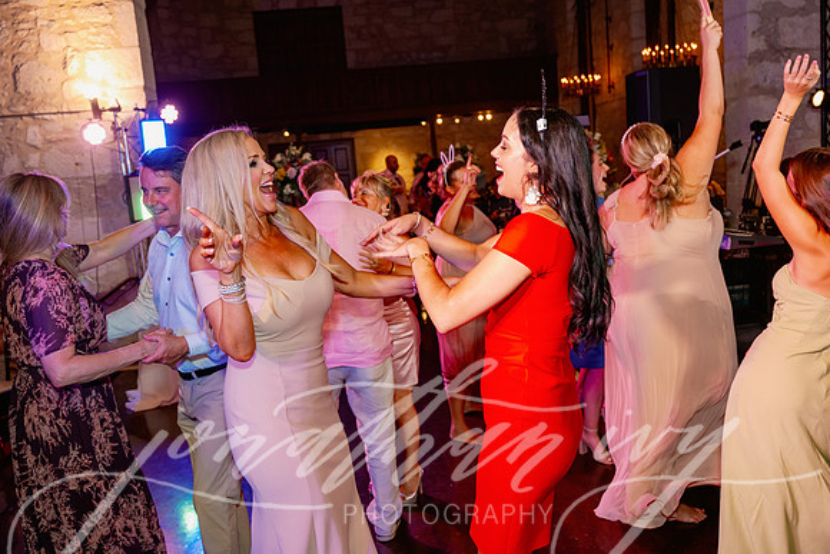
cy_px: 277
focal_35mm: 32
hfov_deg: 58.0
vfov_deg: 40.6
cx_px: 415
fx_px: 749
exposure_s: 1/160
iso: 1600
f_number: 3.5
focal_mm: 32.5
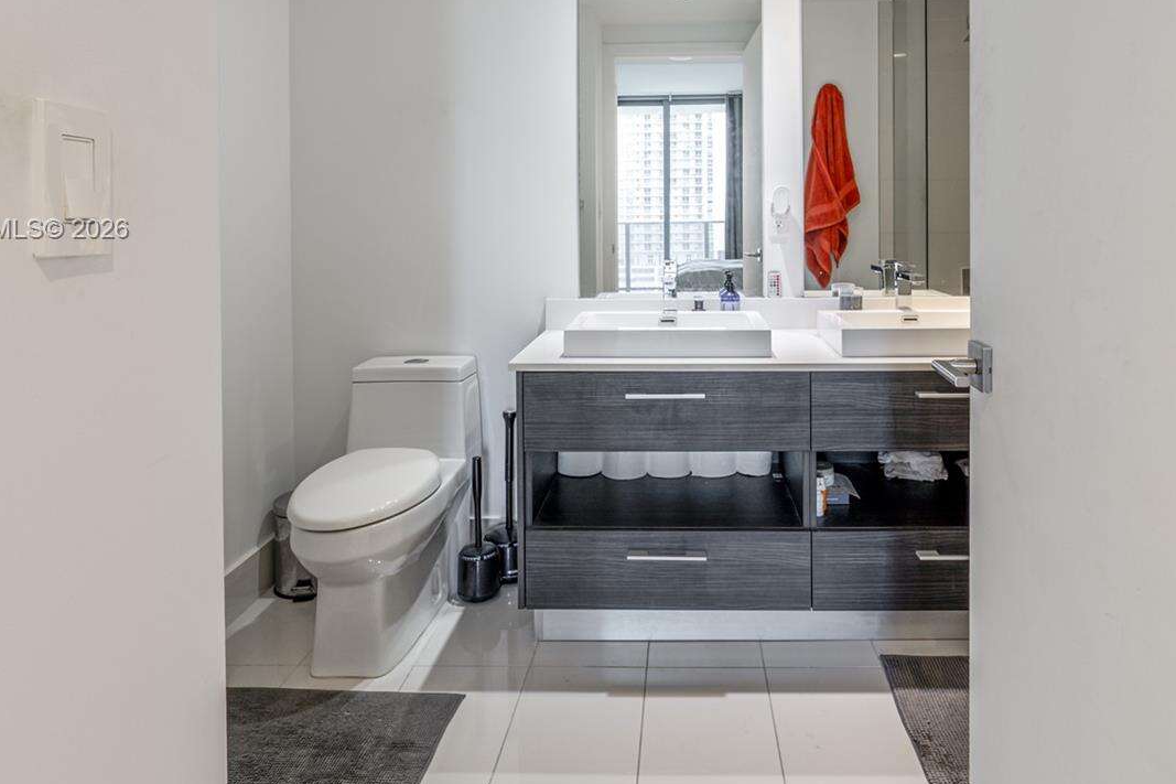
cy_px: 230
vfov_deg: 51.6
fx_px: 784
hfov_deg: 73.4
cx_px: 667
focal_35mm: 24
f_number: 8
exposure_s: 1/8
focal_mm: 16
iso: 200
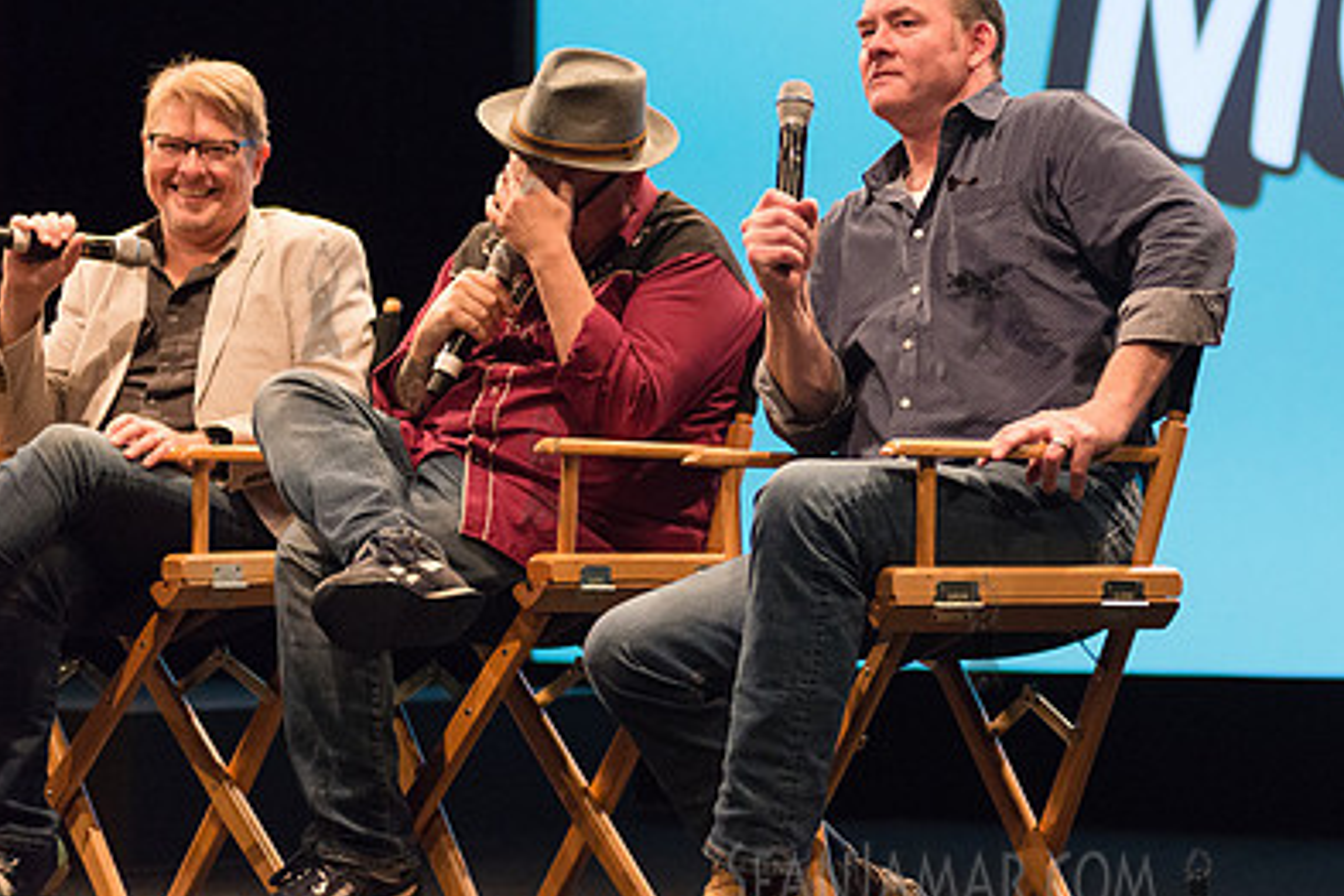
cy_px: 299
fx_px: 4405
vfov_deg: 11.6
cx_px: 981
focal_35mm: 118
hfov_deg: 17.3
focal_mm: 80
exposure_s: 1/200
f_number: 3.2
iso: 4000
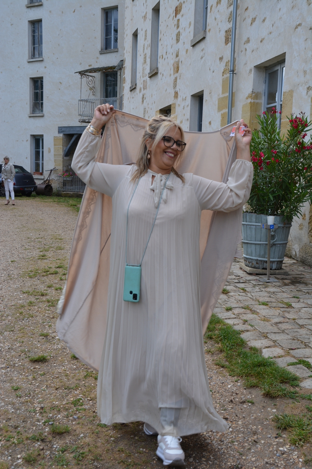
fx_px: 585
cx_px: 156
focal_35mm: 45
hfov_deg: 29.9
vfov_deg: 43.6
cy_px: 234
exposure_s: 1/125
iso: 220
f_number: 5.6
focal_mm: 30
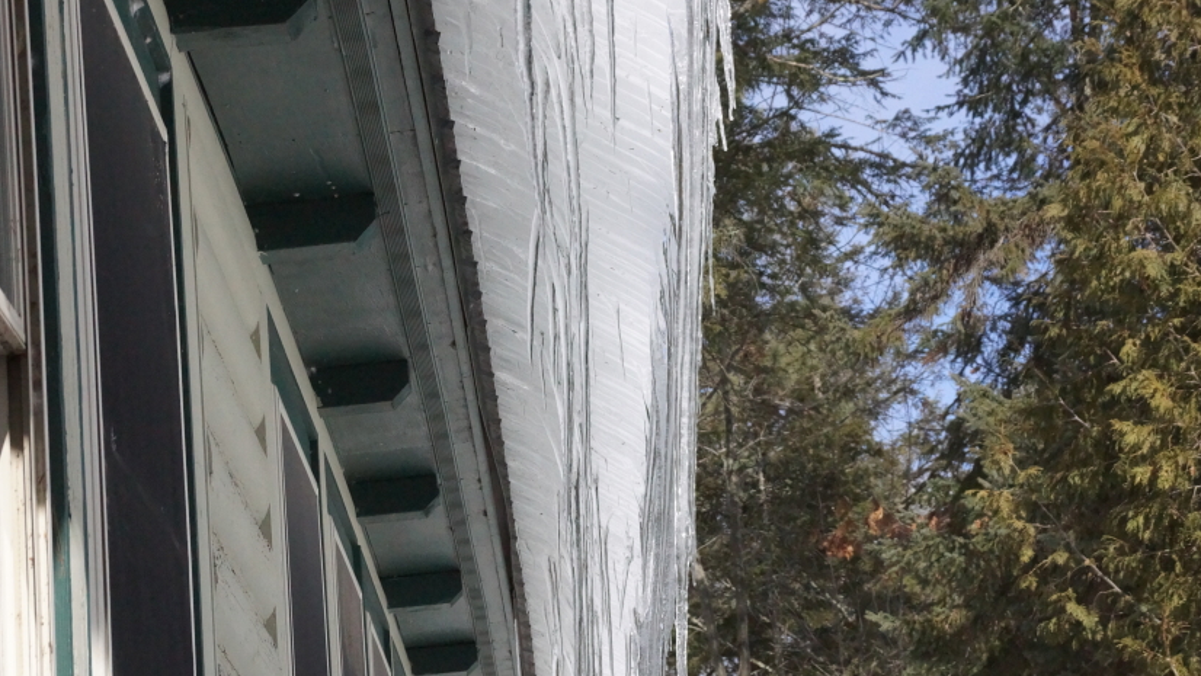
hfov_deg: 22.4
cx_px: 624
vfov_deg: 12.7
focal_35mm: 95
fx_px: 3026
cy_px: 305
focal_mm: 50
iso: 3200
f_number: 9
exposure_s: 1/1600
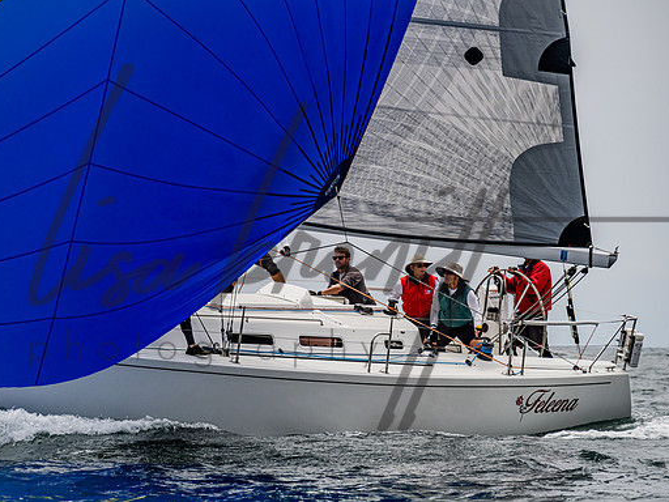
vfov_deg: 5.5
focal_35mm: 268
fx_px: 5179
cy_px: 277
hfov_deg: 7.4
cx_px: 315
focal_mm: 200
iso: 250
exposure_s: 1/1600
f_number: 6.3
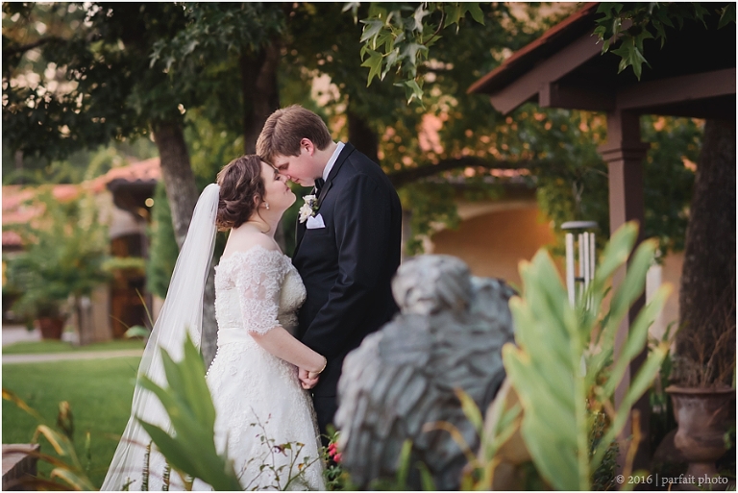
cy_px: 246
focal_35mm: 85
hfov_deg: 23.9
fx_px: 1743
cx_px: 369
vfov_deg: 16.1
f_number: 2.2
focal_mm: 85
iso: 2000
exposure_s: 1/500
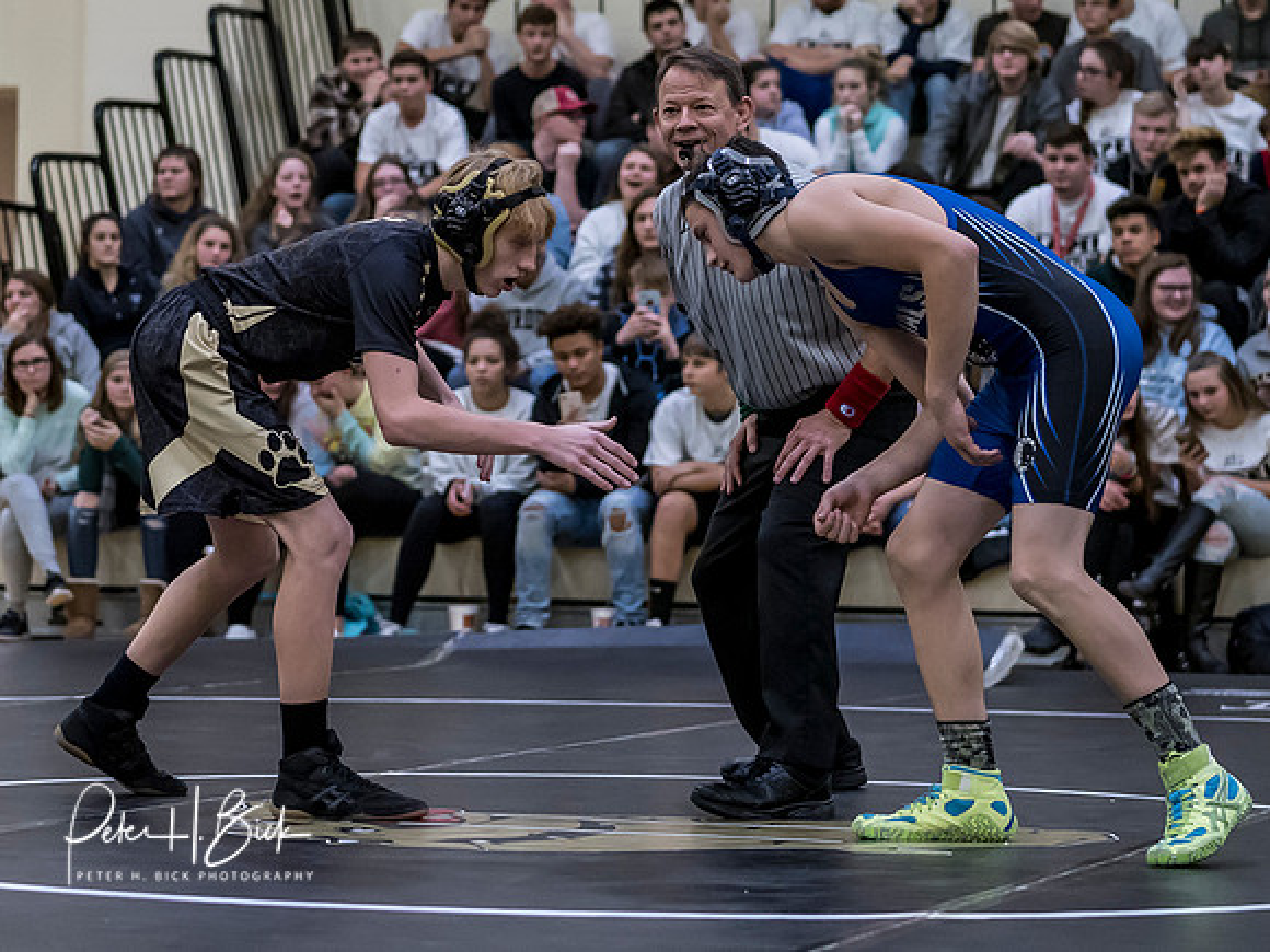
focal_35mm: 132
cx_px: 367
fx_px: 4852
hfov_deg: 14.9
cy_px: 269
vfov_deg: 11.2
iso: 2000
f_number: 1.8
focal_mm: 45
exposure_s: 1/1000
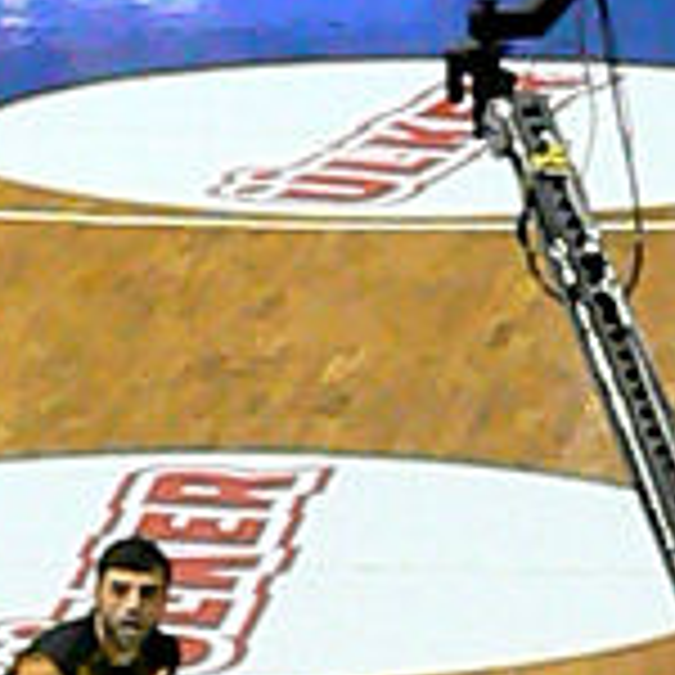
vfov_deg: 3.2
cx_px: 76
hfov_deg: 3.2
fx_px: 12200
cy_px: 270
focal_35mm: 553
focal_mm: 24.6
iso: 1600
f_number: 5.6
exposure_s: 1/200
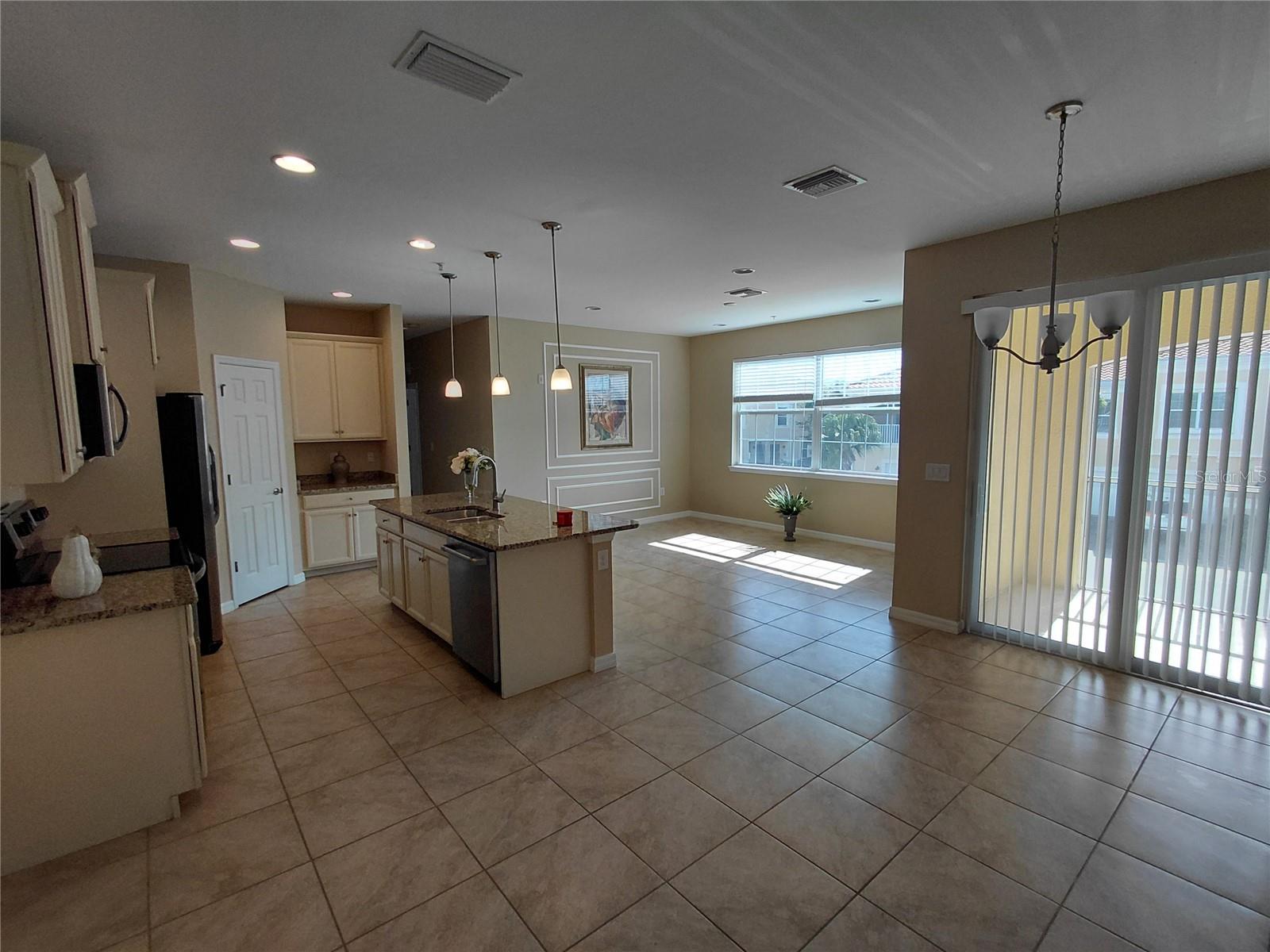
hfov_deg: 94.5
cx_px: 635
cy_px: 476
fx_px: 587
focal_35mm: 16
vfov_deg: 78.1
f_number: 2.2
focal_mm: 1.64
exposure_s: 1/176
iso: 40
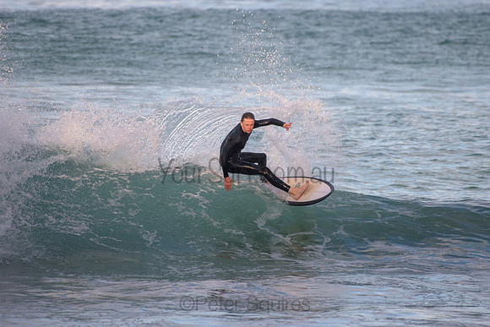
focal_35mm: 613
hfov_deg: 3.4
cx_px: 252
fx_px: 8349
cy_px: 159
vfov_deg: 2.2
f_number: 5.6
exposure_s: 1/2000
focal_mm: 500
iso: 450
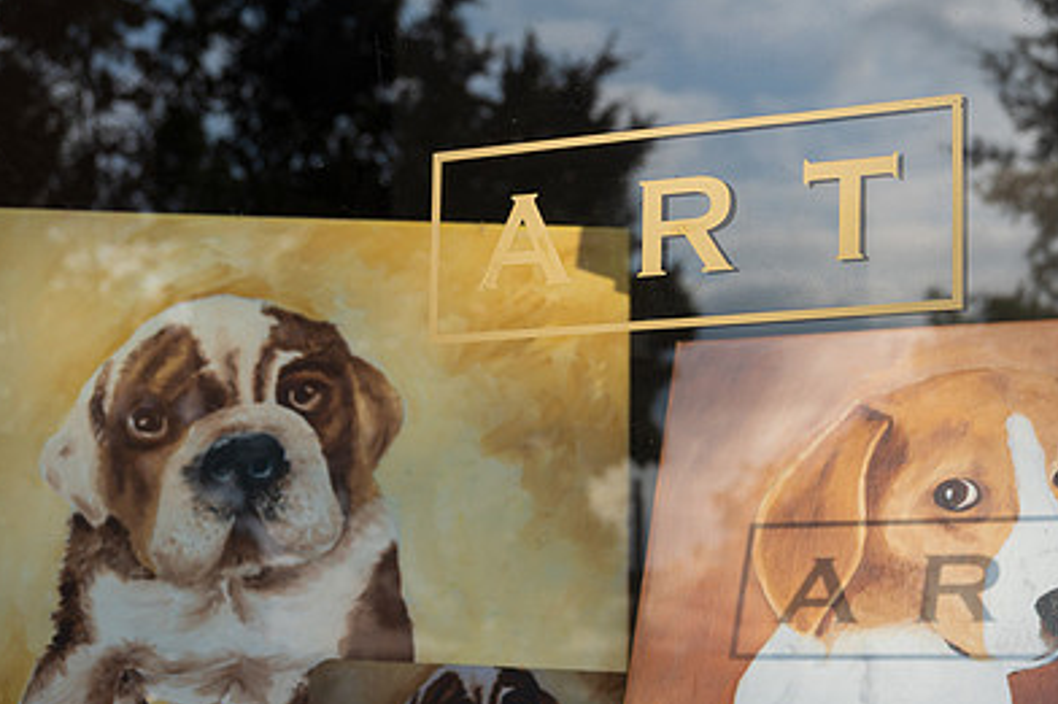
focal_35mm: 74
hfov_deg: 27.2
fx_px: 2174
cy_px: 490
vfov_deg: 18.3
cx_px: 702
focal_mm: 50
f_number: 8
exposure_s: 1/200
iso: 100
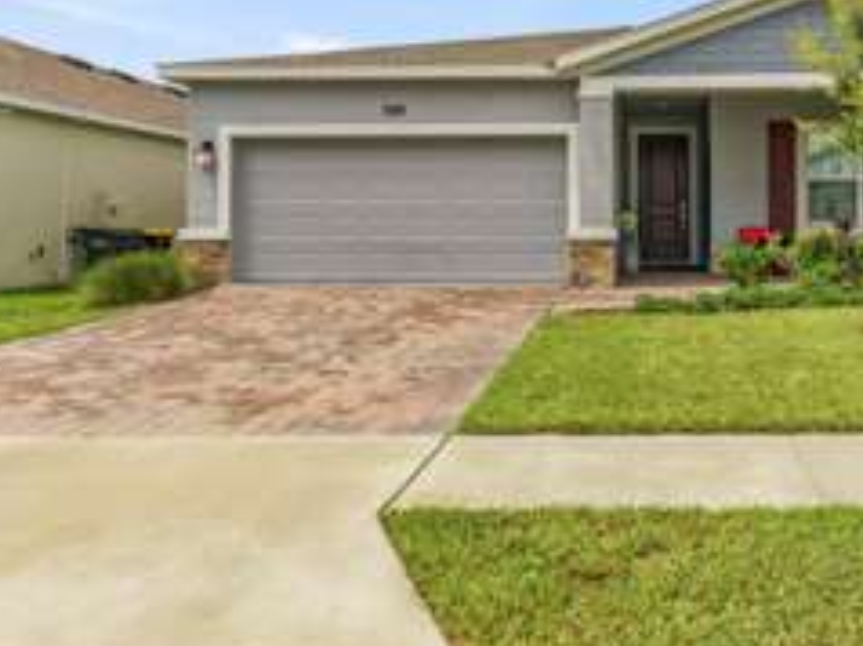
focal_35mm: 31
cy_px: 227
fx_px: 772
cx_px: 638
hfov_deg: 55.8
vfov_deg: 44.8
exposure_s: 1/500
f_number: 11
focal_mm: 16
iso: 250
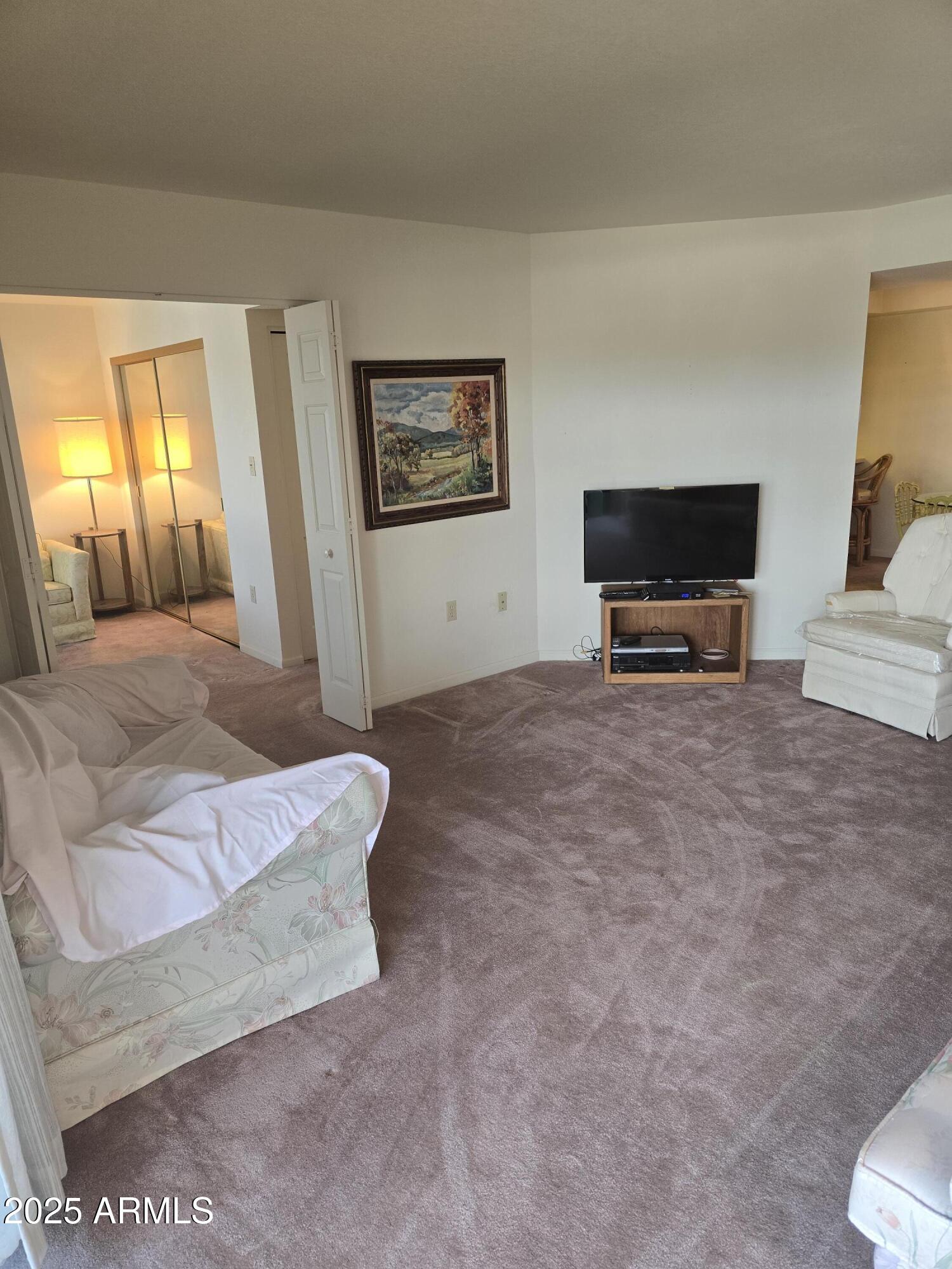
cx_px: 476
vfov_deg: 73.9
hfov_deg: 58.9
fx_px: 843
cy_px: 634
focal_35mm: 23
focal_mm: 6.3
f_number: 1.7
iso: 160
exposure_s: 1/120
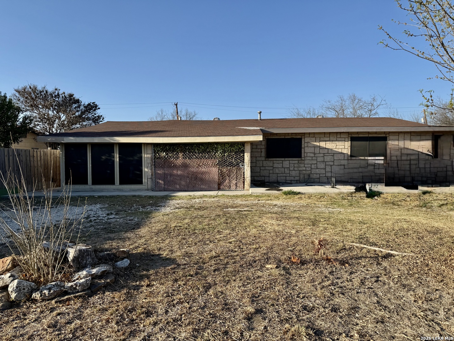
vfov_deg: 56.8
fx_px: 315
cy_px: 170
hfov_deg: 71.6
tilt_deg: -2.2
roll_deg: +0.3
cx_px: 227
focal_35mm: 24
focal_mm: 6.76
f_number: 1.78
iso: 80
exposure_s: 1/2801
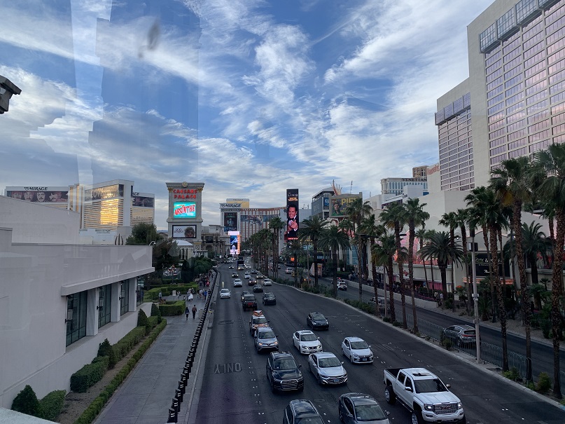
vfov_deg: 53.1
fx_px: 424
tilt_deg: +3.9
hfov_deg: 67.3
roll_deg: +0.7
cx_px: 282
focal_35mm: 26
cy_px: 212
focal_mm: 4.25
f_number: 1.8
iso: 25
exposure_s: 1/597
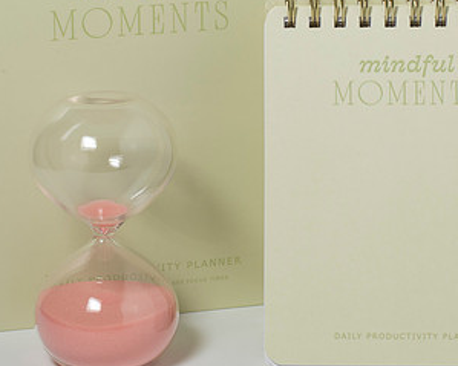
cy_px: 116
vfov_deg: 12.2
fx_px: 1707
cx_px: 191
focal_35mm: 126
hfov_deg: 15.3
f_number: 9
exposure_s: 1/200
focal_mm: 50
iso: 200
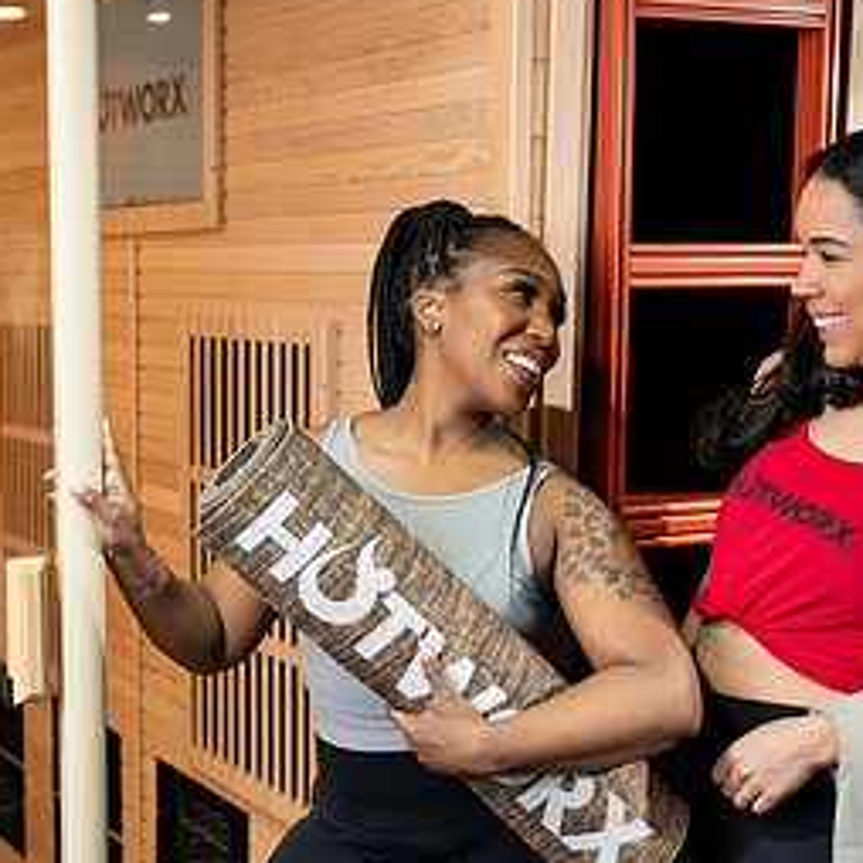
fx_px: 1918
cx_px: 207
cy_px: 552
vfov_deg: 25.3
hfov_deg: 25.0
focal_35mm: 68
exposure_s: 1/125
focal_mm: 35
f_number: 2.8
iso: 200
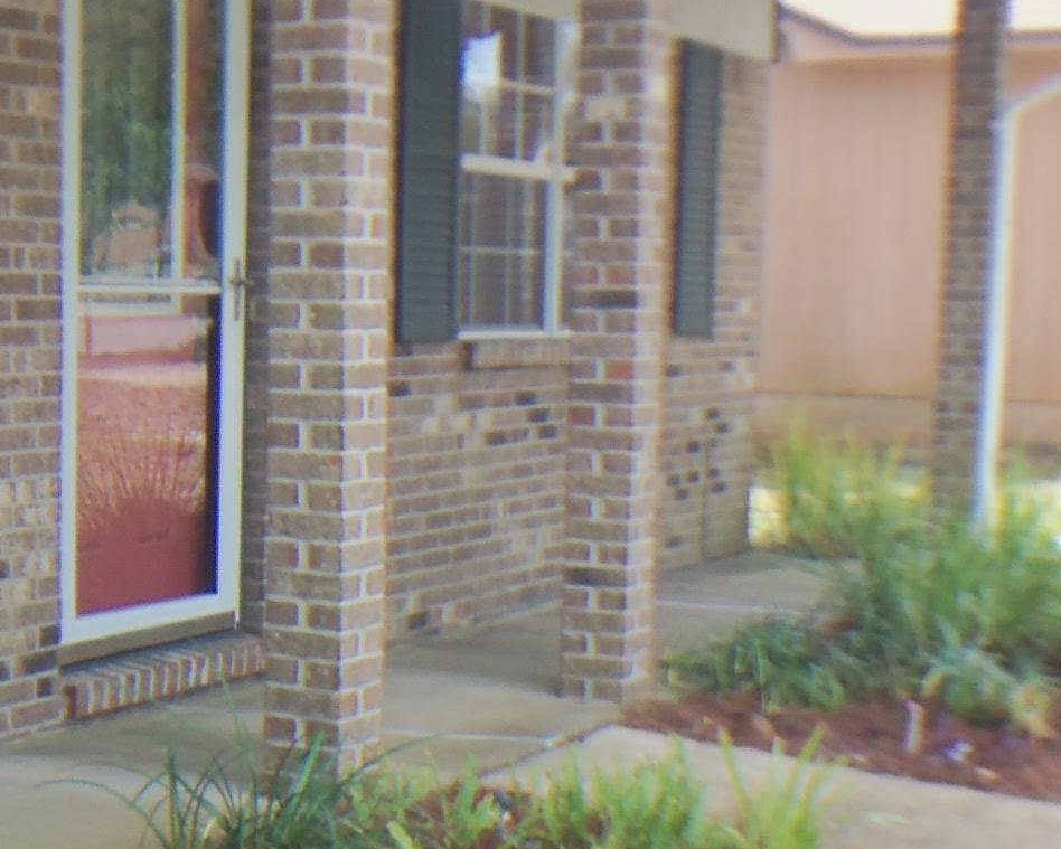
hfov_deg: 23.4
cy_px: 506
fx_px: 2450
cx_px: -9
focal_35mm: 78
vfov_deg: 19.6
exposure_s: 1/100
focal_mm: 6.7
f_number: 3.6
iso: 64
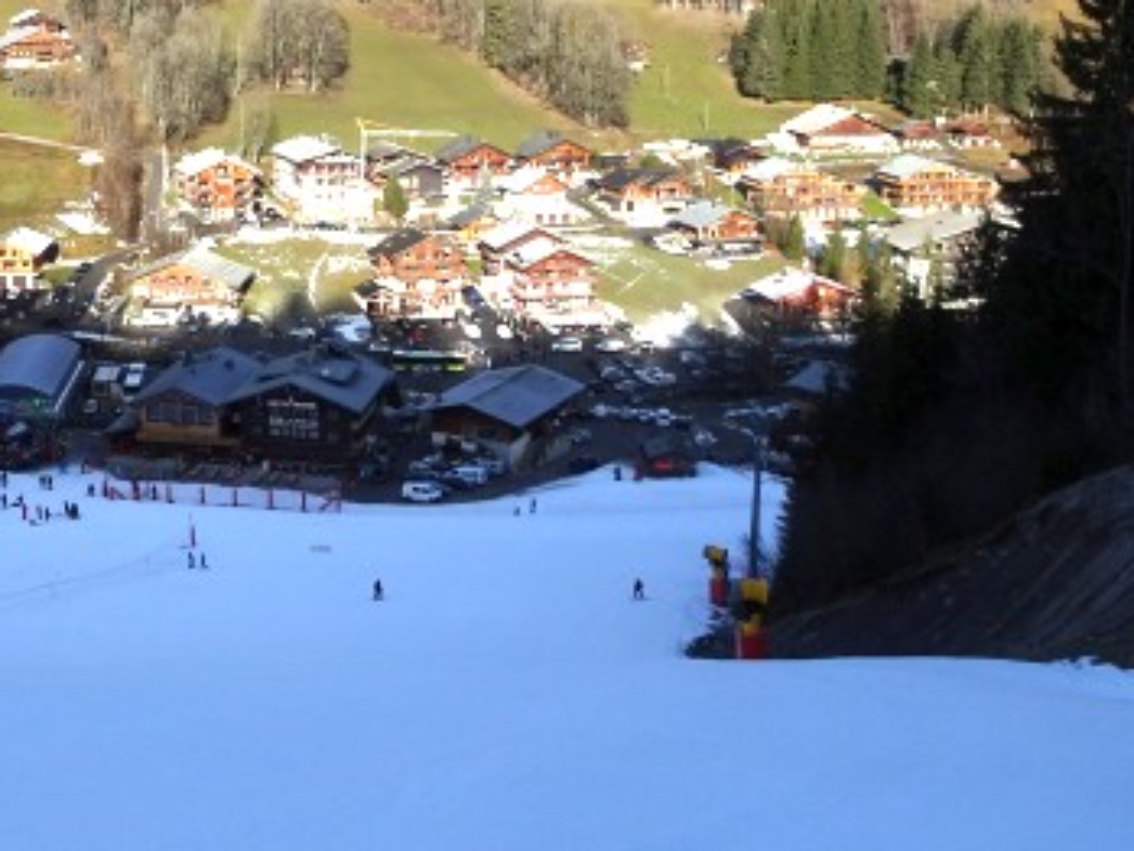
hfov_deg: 33.7
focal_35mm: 55
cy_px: 286
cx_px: 201
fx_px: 1802
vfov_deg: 26.4
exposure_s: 1/800
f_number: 3.5
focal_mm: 4.1
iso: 80
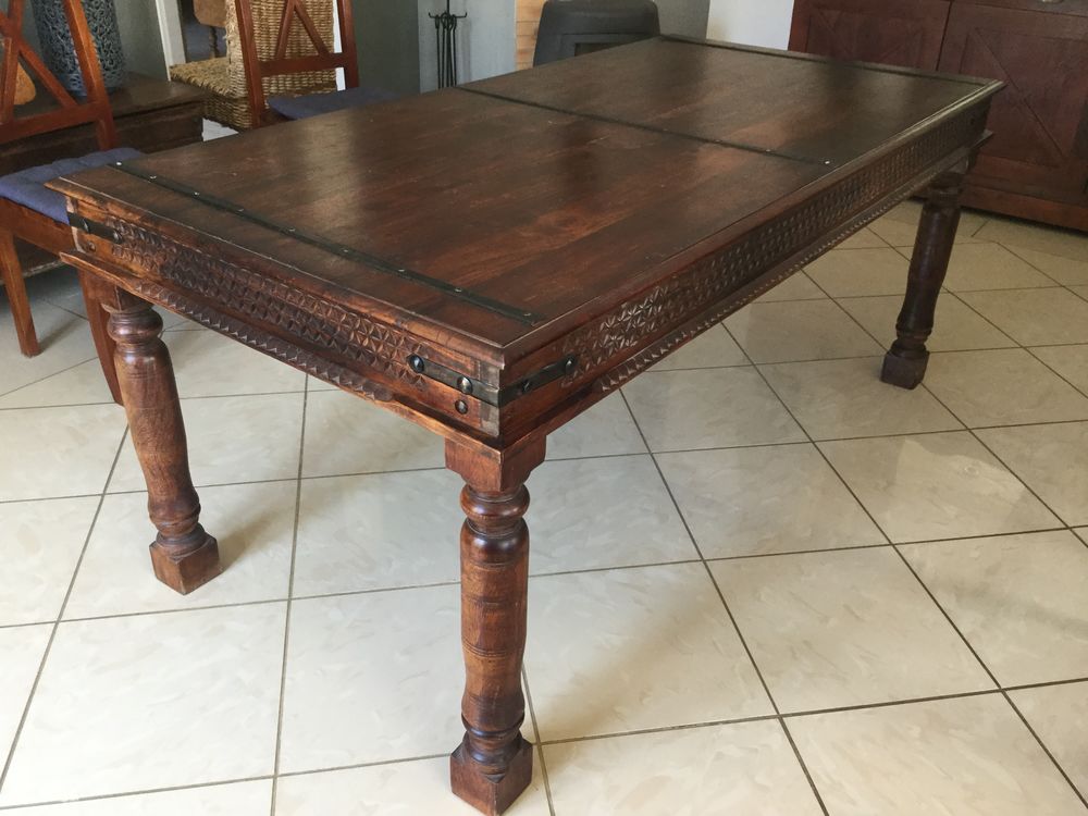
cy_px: 408
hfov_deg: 58.4
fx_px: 974
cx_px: 544
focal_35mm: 31
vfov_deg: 45.4
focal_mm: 3.3
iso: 80
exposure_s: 1/33
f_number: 2.4
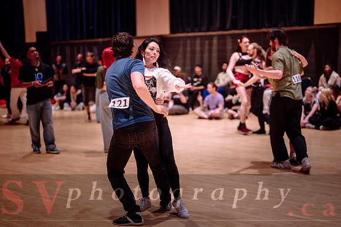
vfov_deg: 23.7
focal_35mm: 57
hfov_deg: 35.0
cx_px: 180
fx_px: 541
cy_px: 129
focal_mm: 50
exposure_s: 1/250
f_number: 1.2
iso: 1600
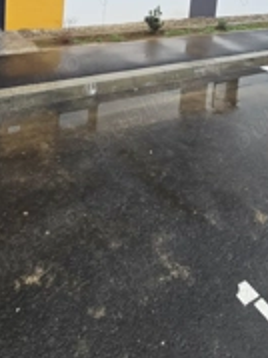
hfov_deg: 47.3
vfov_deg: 48.0
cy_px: -18
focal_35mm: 29
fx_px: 300
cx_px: 86
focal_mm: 2.2
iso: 64
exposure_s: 1/50.3
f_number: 2.2
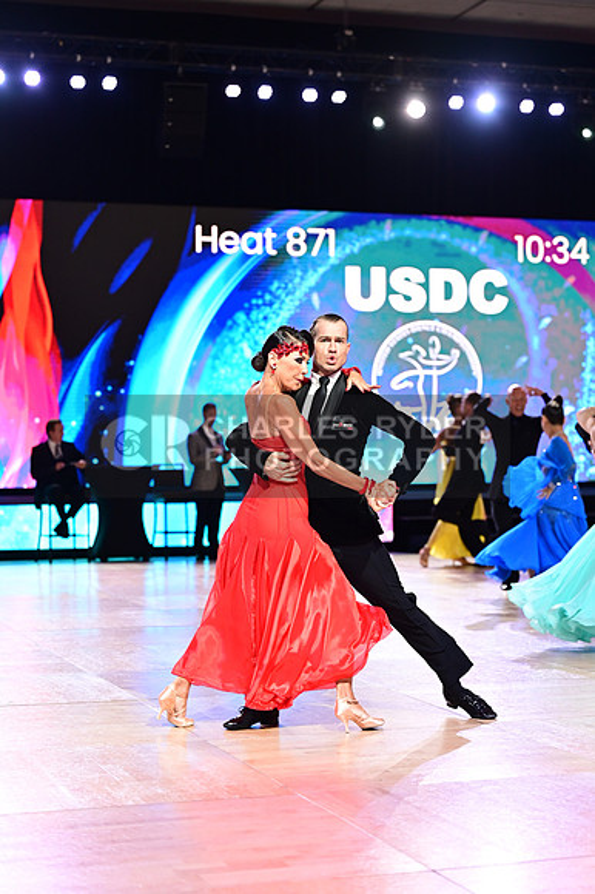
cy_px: 447
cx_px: 298
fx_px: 1737
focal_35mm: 70
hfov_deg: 19.4
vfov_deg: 28.9
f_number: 2.8
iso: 1600
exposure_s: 1/400
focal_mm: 70
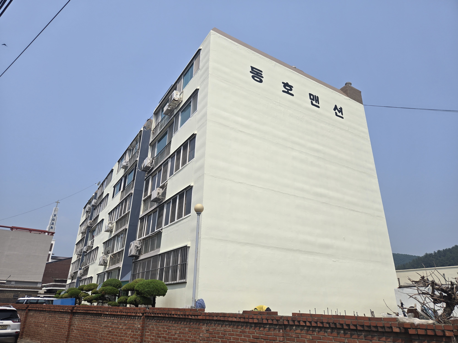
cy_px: 172
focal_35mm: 23
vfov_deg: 58.9
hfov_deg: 73.9
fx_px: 304
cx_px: 229
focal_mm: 5.4
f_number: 1.8
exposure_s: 1/3579
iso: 25
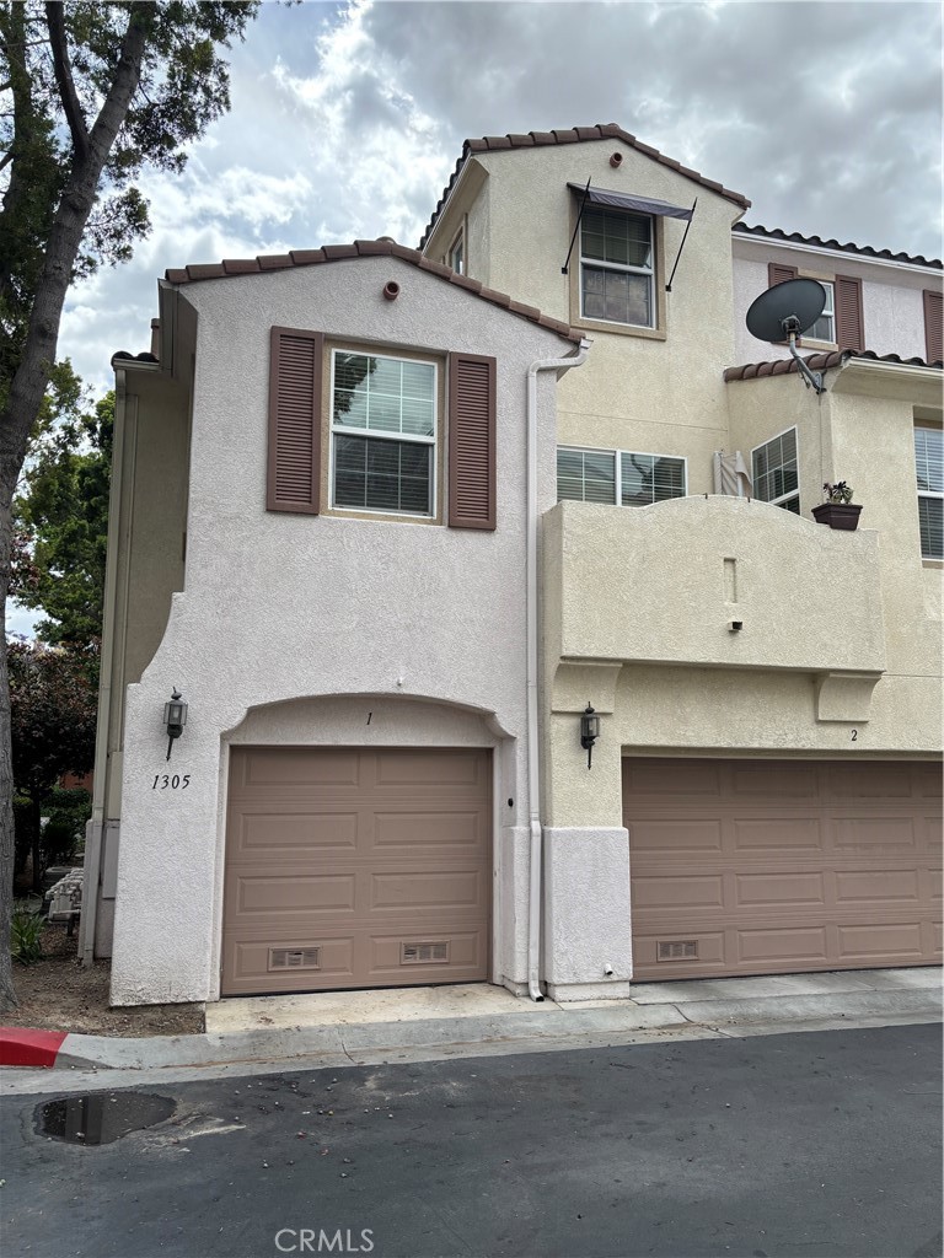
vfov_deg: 67.3
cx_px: 472
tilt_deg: +8.7
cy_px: 629
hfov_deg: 53.1
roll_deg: +0.1
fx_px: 945
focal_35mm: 26
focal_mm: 5.96
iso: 50
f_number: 1.6
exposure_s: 1/1695
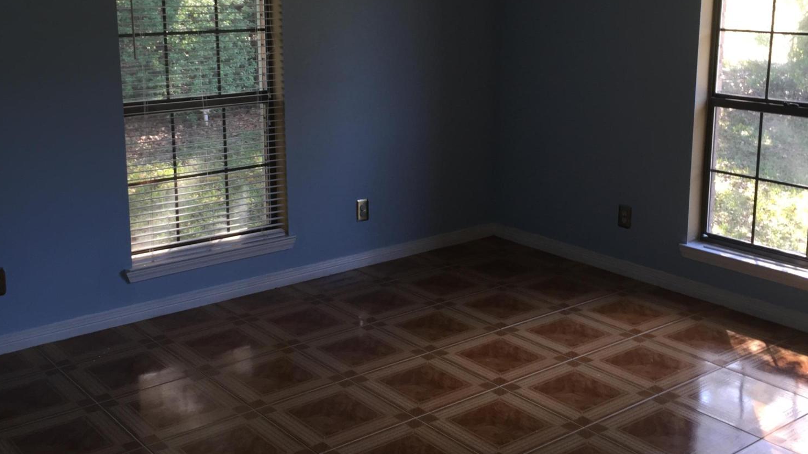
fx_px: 921
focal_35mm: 43
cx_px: 398
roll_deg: +0.0
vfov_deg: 27.6
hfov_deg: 47.4
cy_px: 157
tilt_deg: -10.1
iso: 32
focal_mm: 4.15
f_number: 2.2
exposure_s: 1/31
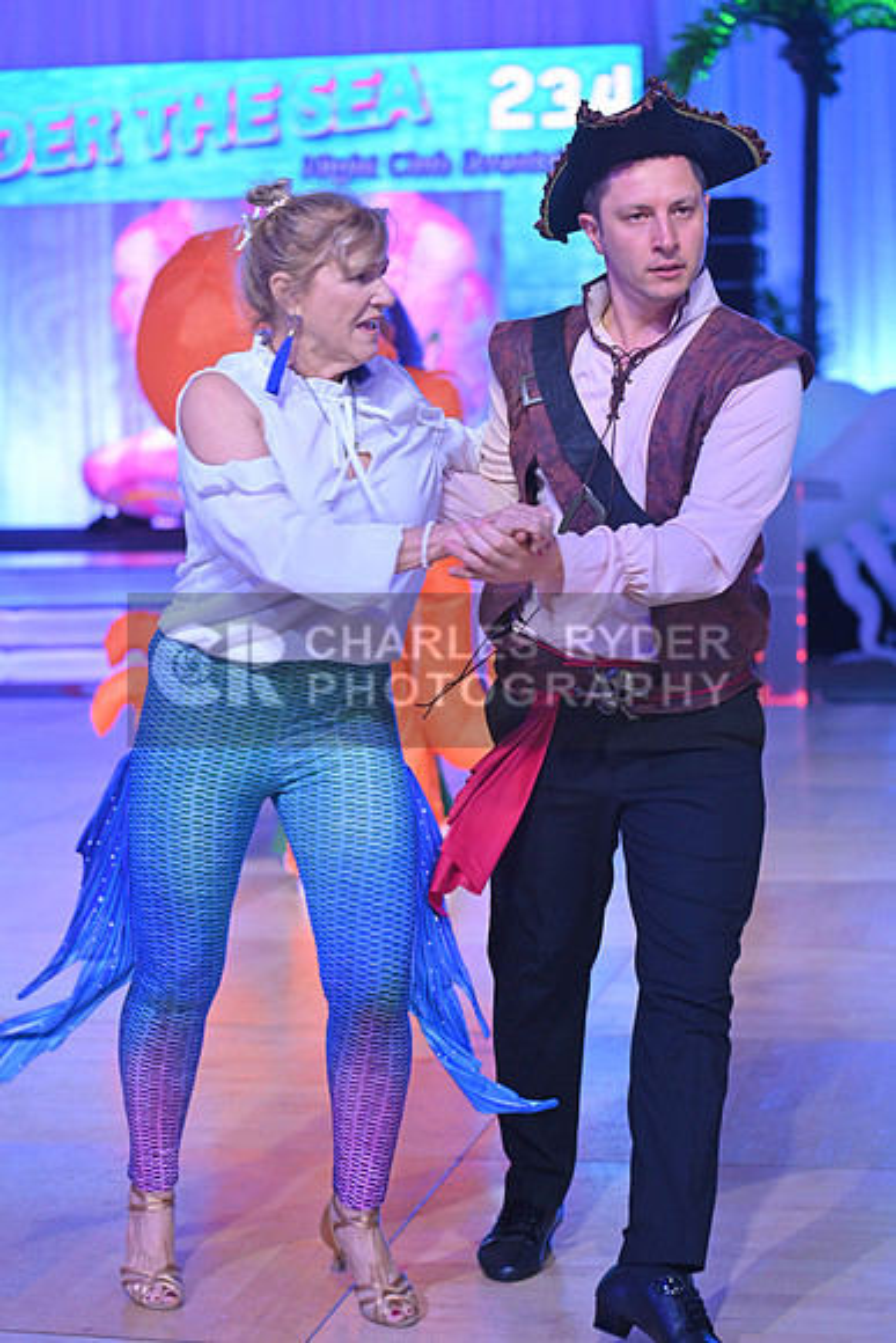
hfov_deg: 17.1
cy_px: 672
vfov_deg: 25.4
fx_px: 2985
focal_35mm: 80
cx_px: 448
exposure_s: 1/250
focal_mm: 80
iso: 1250
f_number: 4
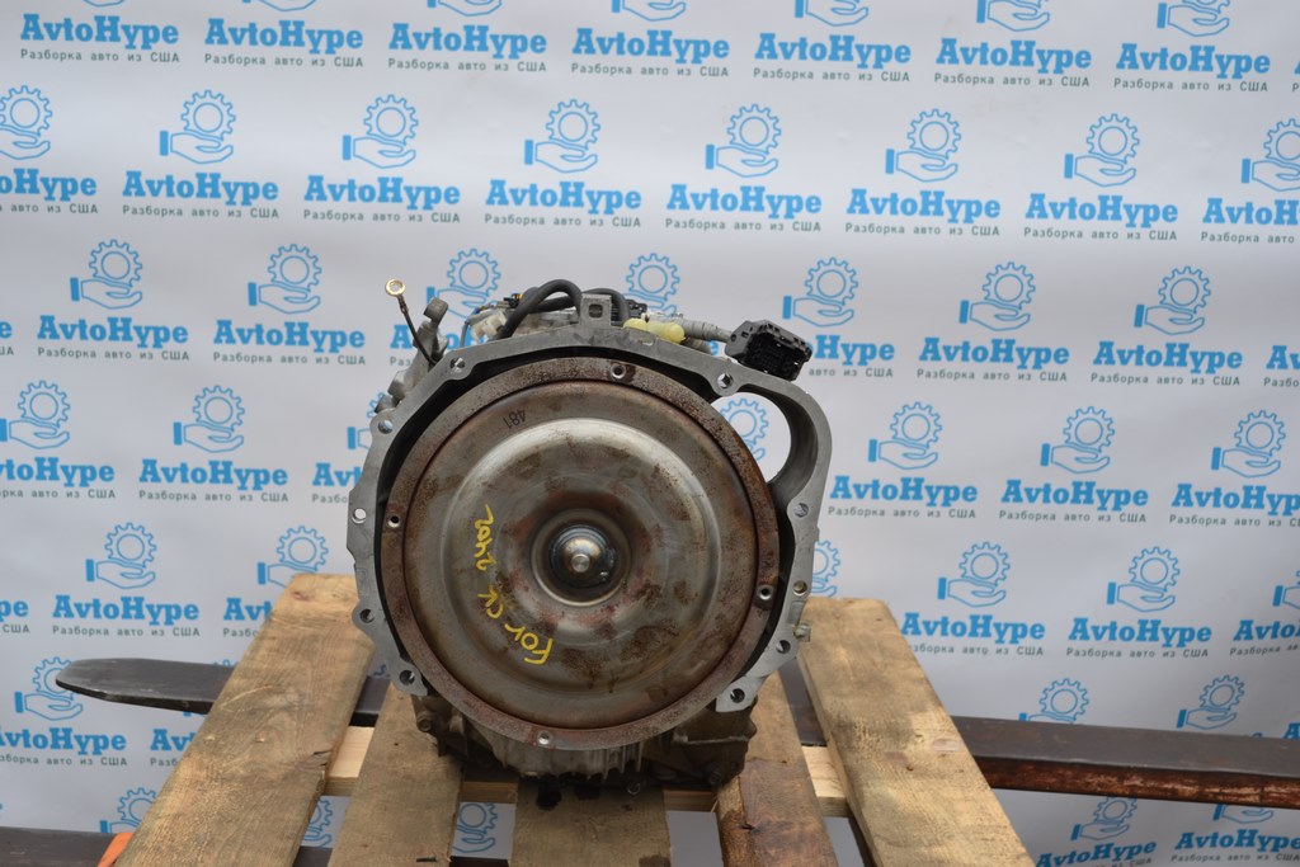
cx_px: 650
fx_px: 1733
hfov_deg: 41.1
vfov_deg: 28.1
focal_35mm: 48
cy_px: 434
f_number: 5.6
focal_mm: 32
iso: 200
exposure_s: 1/125
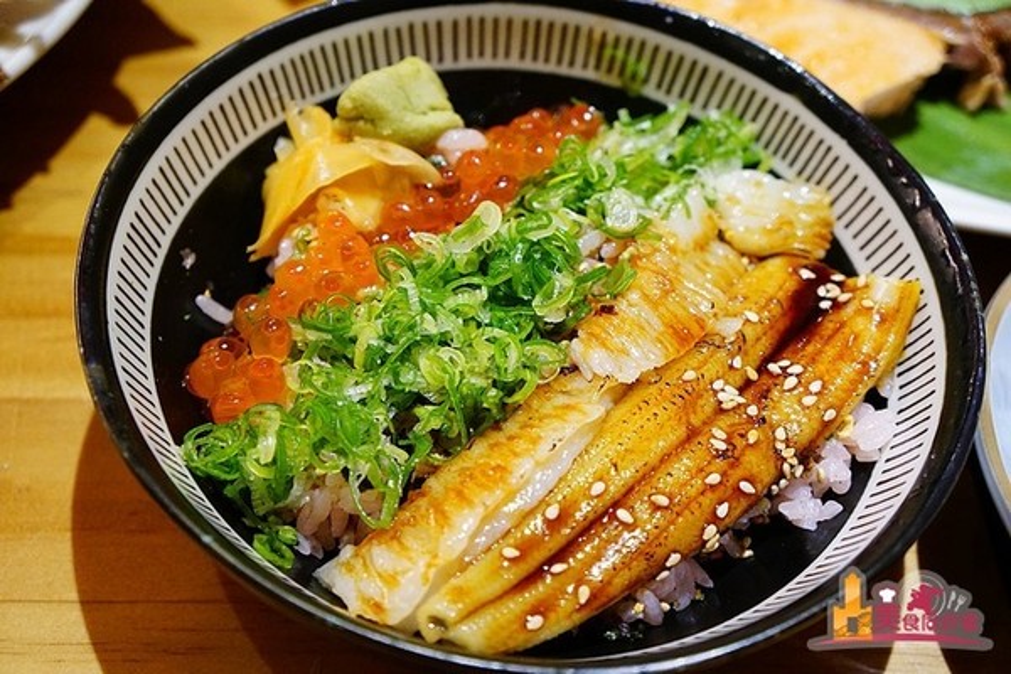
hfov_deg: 43.6
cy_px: 337
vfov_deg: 29.9
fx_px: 1264
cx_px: 506
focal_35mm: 45
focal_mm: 30
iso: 3200
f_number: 4
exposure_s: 1/60
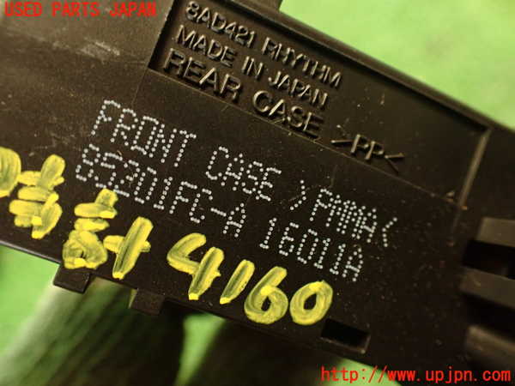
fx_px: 446
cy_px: 193
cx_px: 258
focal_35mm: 30
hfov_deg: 60.0
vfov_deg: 46.8
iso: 800
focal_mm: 5.4
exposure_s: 1/25
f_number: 2.3
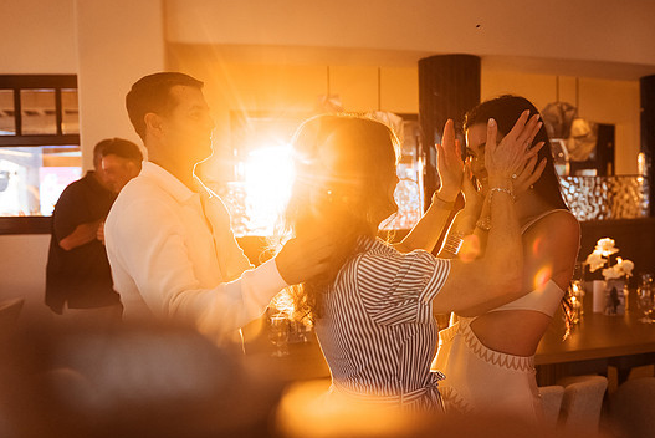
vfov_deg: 42.4
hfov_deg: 60.0
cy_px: 211
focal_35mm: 31
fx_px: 564
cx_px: 371
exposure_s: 1/500
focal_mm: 24
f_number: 2.8
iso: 2000
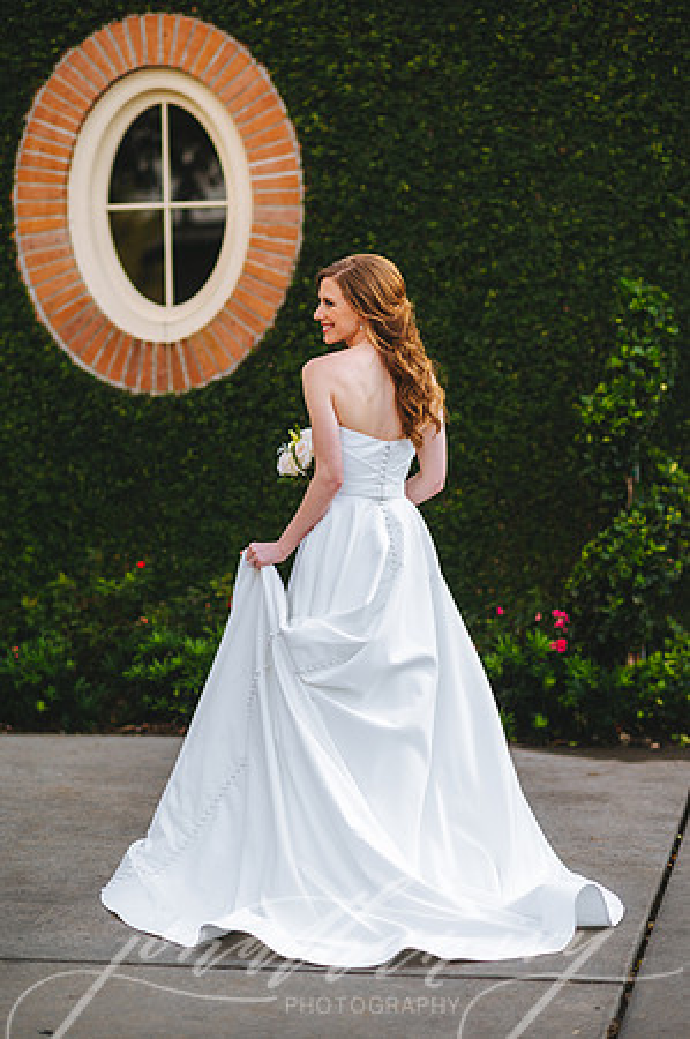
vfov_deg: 23.9
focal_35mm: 85
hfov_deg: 16.0
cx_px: 345
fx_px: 2449
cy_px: 520
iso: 100
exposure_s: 1/640
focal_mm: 85
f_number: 2
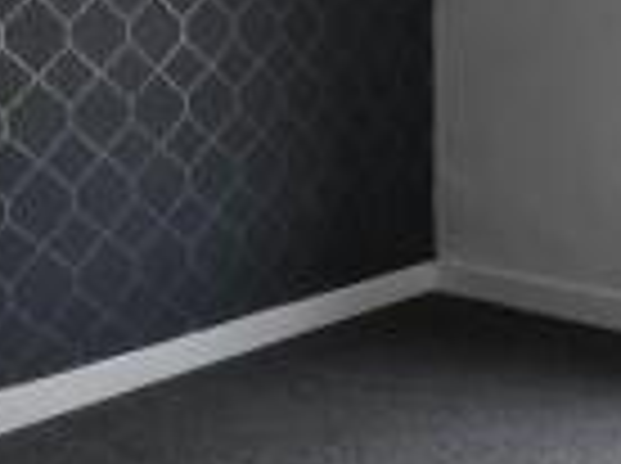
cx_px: 448
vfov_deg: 25.8
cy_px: 61
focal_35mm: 55
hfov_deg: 34.4
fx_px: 985
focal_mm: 2.2
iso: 320
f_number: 1.9
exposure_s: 1/50
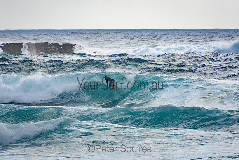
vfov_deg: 2.3
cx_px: 120
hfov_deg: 3.4
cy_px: 80
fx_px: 3984
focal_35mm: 600
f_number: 5.6
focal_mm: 400
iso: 360
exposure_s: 1/2000
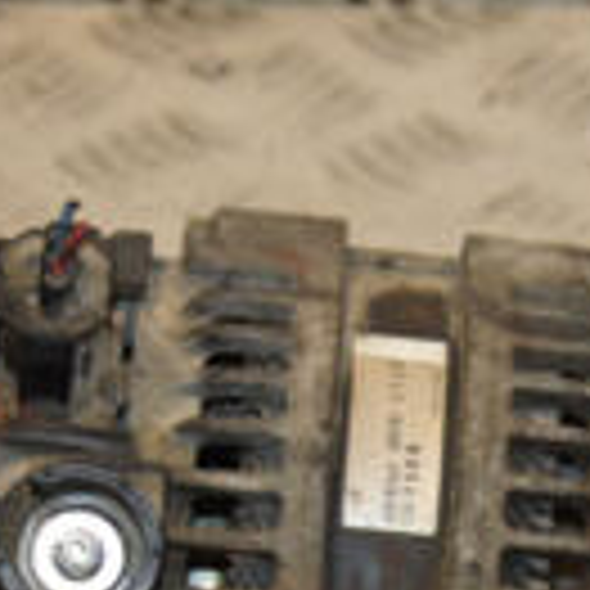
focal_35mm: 262
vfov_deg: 6.6
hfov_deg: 6.6
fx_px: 5051
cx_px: 784
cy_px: 671
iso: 800
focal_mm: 45
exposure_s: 1/200
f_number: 6.3
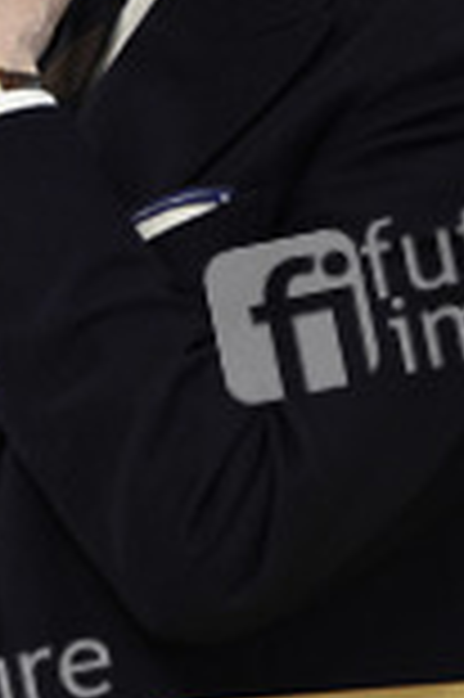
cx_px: 27
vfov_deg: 6.6
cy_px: 72
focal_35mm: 310
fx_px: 6006
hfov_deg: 4.4
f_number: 5.6
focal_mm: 120
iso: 4000
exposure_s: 1/125
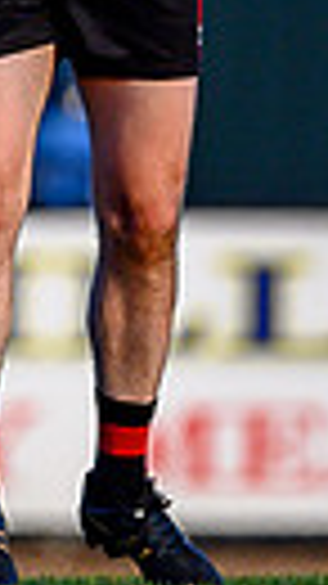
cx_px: -308
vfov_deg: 0.6
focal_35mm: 3920
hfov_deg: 0.3
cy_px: -196
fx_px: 60689
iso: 360
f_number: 4
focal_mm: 500
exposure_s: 1/1600
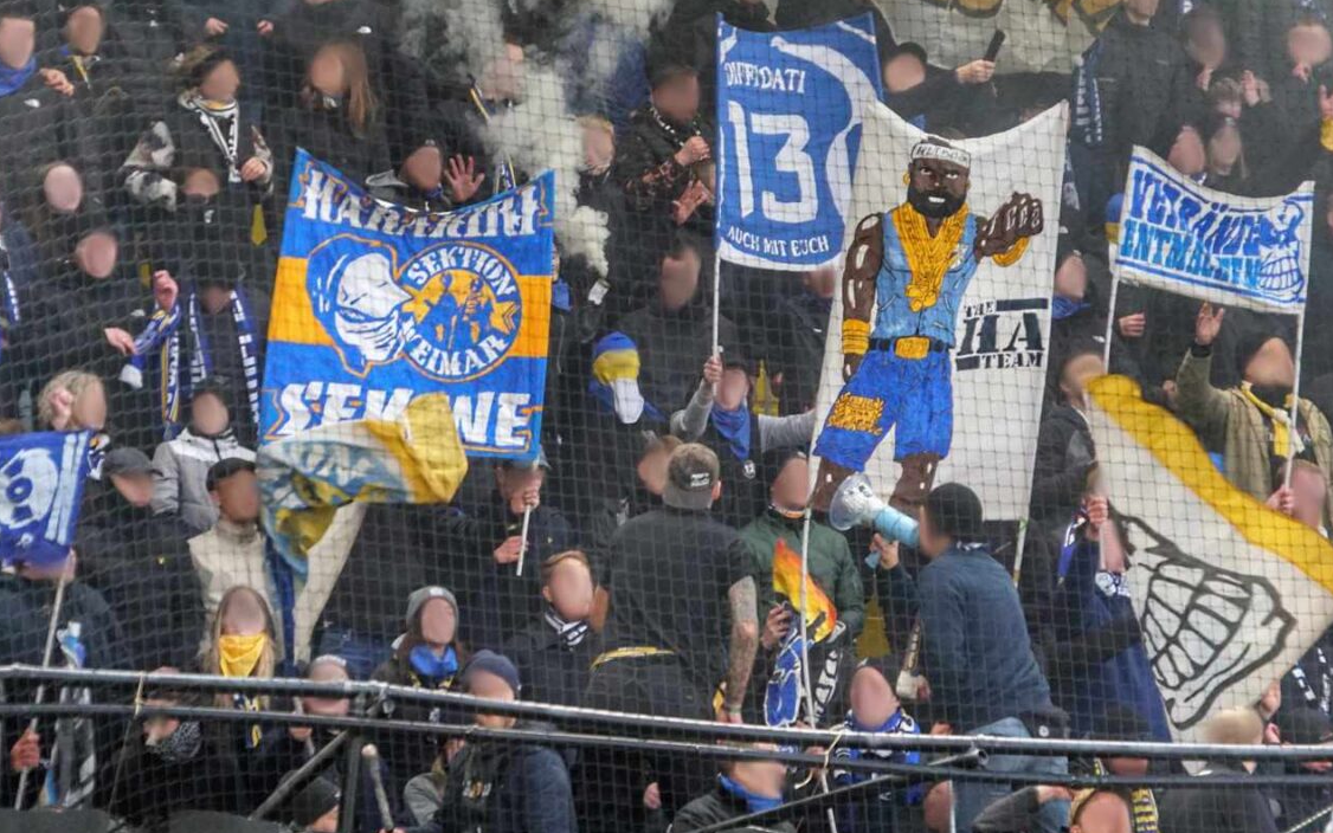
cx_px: 655
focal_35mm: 239
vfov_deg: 5.5
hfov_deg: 8.8
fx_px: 8683
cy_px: 341
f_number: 5.6
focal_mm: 110
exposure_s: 1/200
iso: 4000
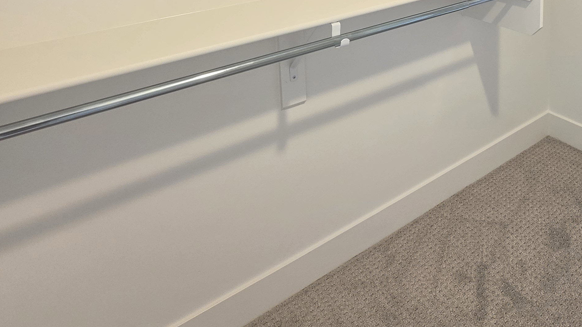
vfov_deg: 32.6
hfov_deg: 61.6
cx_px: 417
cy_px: -59
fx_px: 463
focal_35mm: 30
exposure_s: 1/120
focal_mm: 2.2
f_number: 1.9
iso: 200
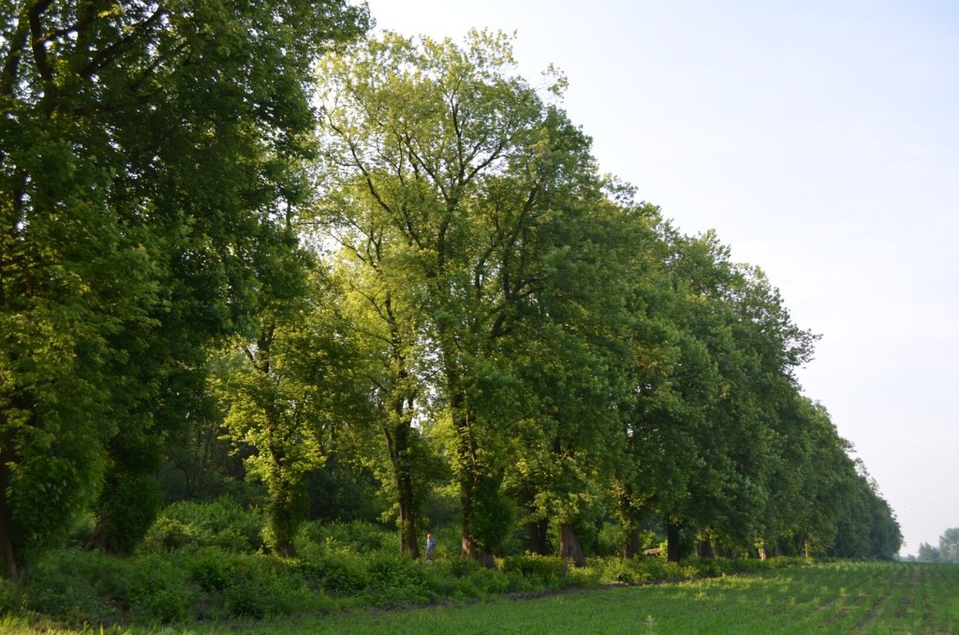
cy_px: 318
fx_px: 877
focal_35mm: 33
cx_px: 480
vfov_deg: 39.8
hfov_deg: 57.3
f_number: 5.6
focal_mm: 22
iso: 100
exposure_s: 1/200
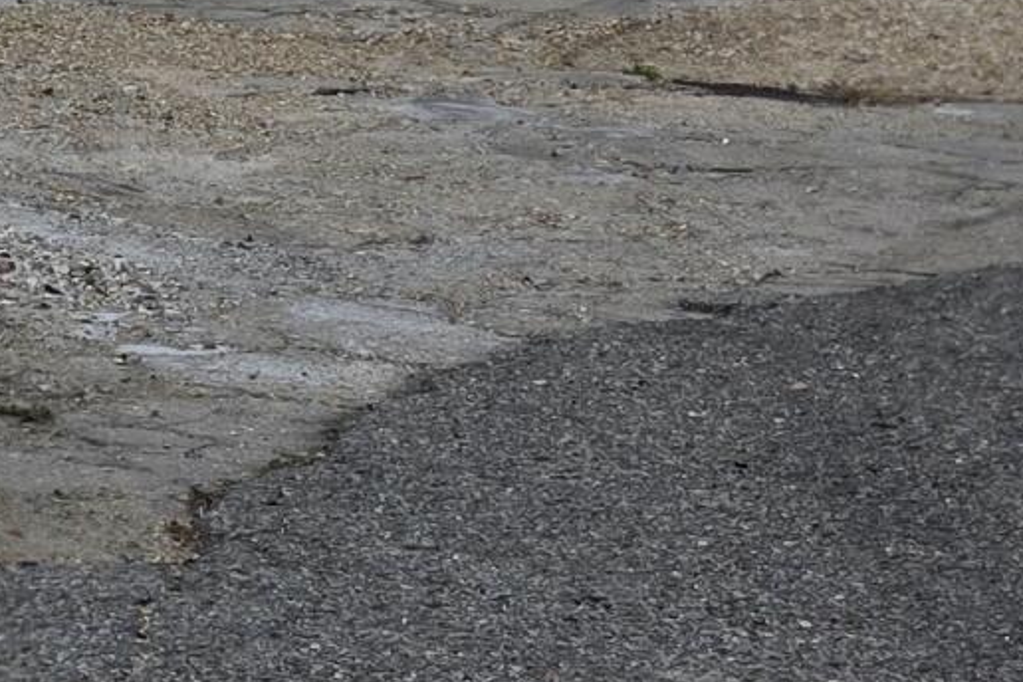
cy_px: -654
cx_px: -1828
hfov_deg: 11.0
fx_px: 3950
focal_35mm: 139
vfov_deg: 9.3
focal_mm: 6.3
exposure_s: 1/7944
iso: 80
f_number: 1.7
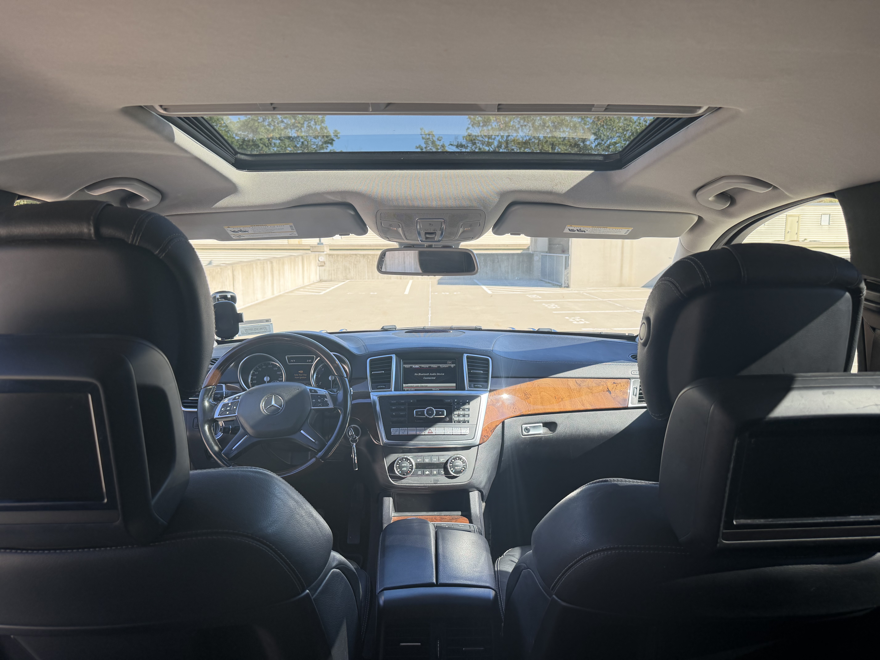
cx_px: 440
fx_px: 610
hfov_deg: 71.6
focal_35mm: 24
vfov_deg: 56.8
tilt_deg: -7.8
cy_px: 330
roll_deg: +0.2
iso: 100
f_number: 1.78
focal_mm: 6.76
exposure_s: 1/813
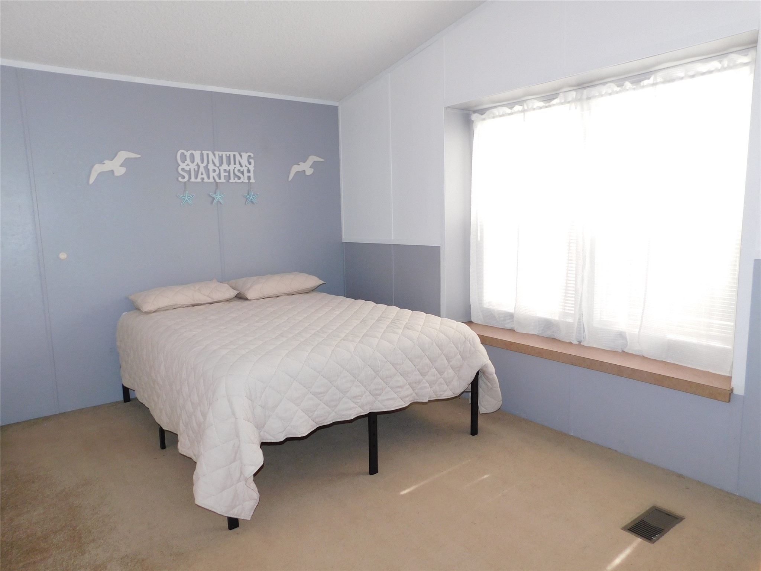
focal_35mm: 24
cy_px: 286
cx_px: 380
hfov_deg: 71.6
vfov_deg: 56.8
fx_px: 528
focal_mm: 4.1
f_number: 3
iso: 180
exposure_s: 1/30
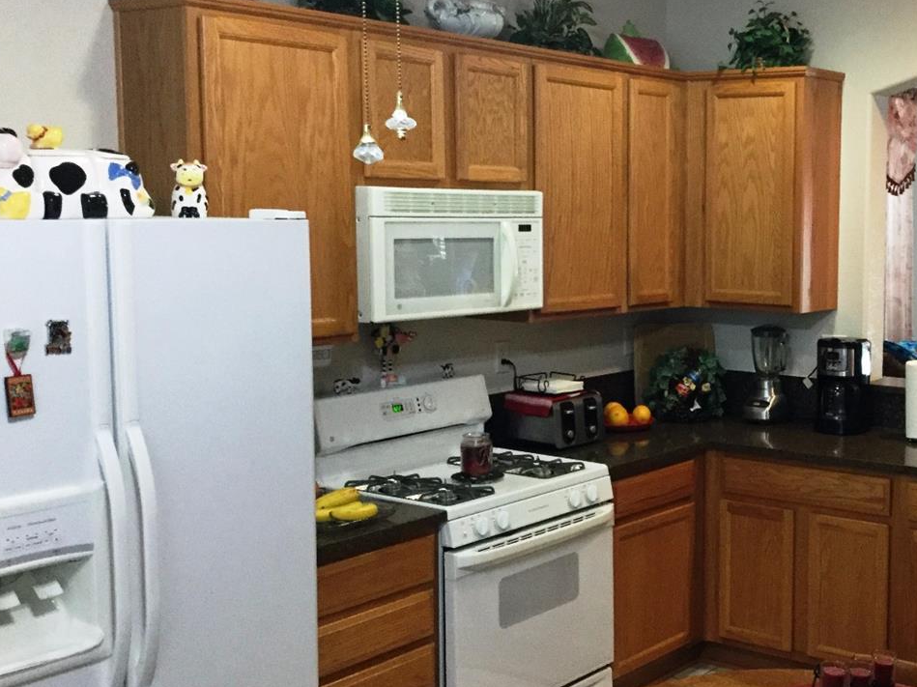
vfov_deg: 29.7
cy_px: 353
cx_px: 709
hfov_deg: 37.8
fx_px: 1298
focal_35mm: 49
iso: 200
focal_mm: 3.3
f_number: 2.4
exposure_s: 1/30
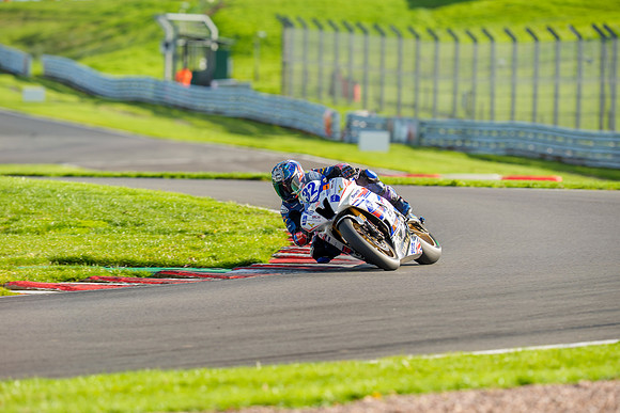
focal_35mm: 402
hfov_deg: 5.1
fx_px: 6921
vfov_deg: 3.4
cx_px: 311
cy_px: 207
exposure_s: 1/400
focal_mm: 400
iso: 125
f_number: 5.6
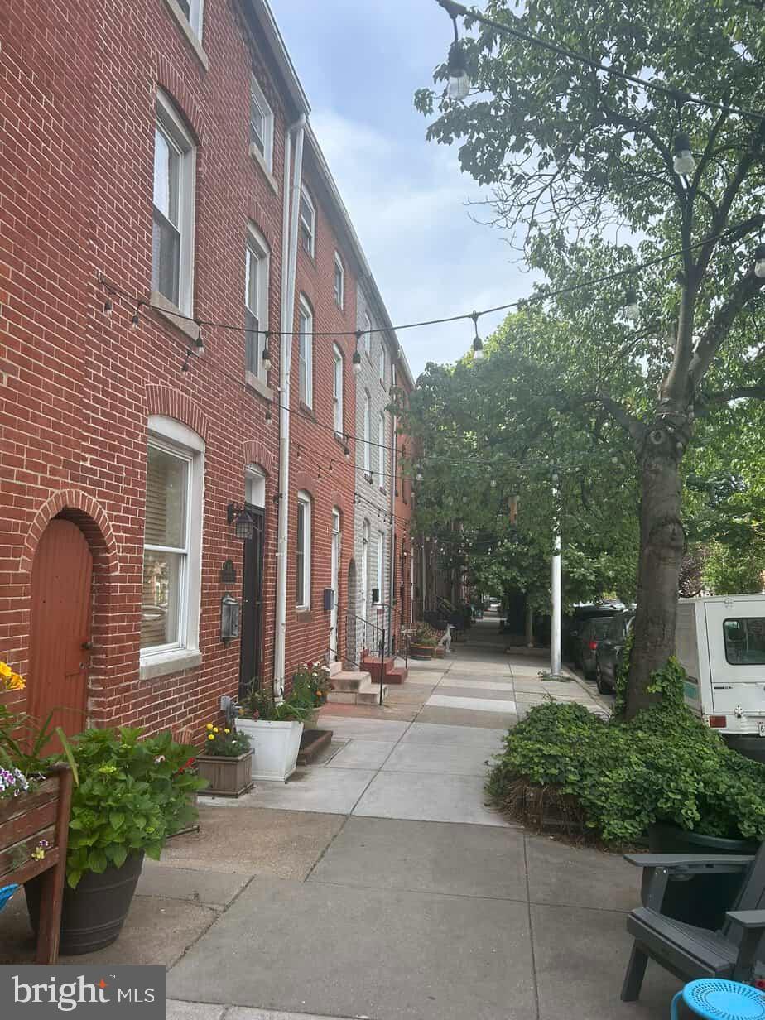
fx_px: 766
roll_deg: -0.8
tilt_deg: +6.2
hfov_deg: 53.1
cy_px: 510
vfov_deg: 67.3
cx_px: 382
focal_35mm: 26
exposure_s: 1/1698
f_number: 1.5
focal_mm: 5.7
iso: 50
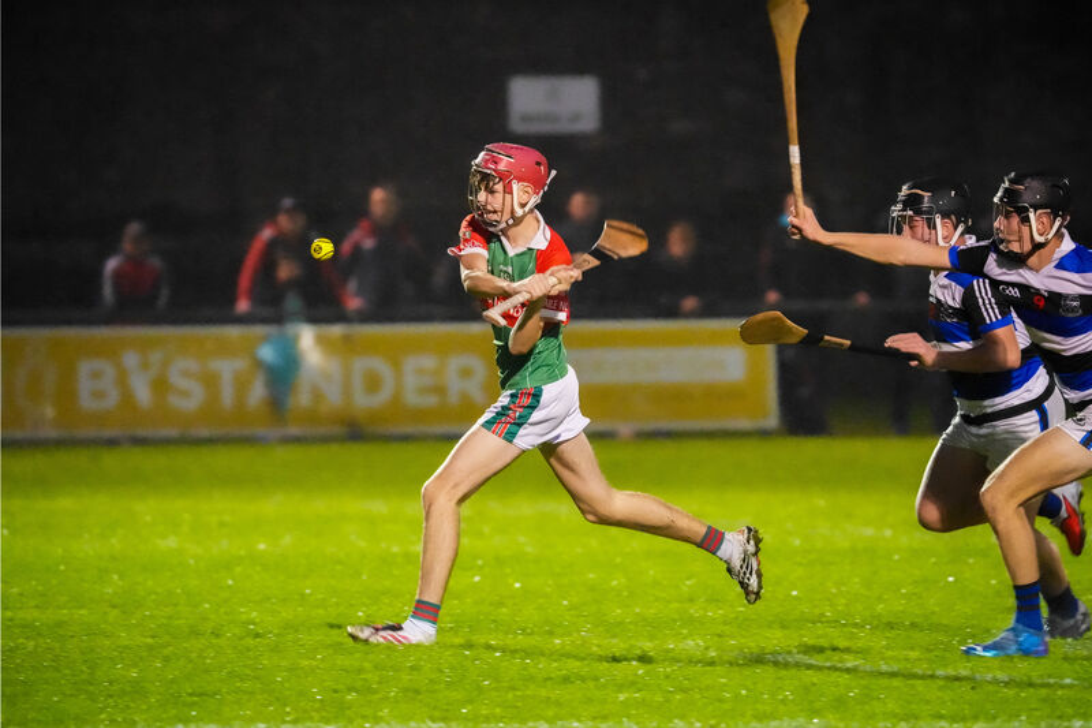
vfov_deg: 3.2
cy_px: 364
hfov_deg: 4.8
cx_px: 546
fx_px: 13040
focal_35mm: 430
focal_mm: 430
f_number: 6.3
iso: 40000
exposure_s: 1/500
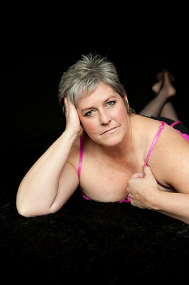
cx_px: 94
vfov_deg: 44.5
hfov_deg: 30.4
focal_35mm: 44
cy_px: 142
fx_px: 347
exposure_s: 1/60
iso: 1000
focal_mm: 44
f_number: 4
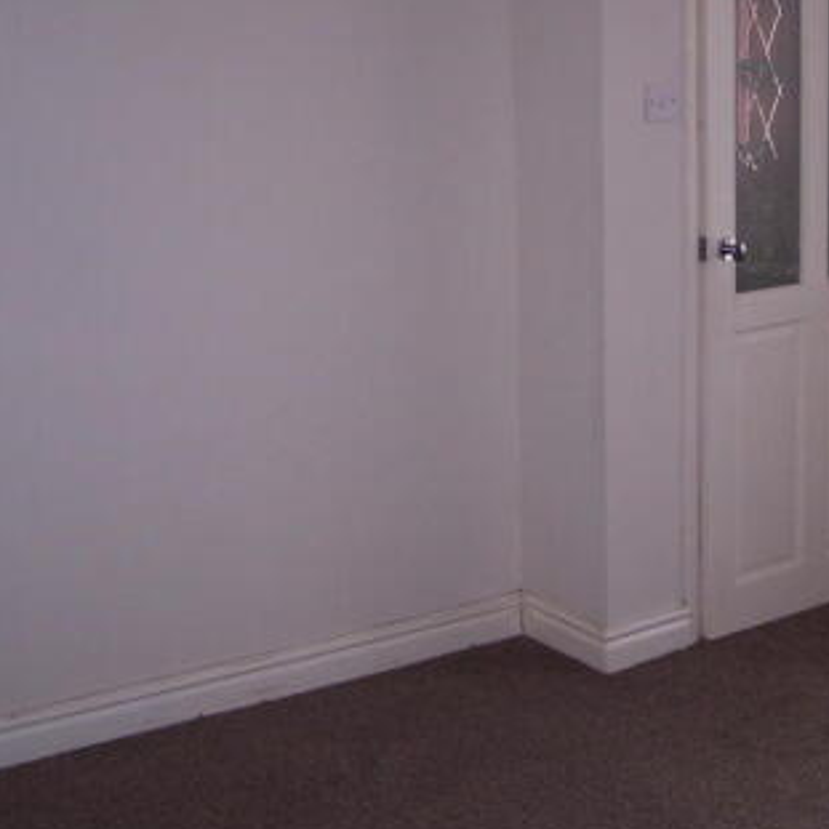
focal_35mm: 63
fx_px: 1707
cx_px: 596
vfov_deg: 27.3
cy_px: 340
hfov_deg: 27.0
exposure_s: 1/60
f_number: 2.8
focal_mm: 6.3
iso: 140
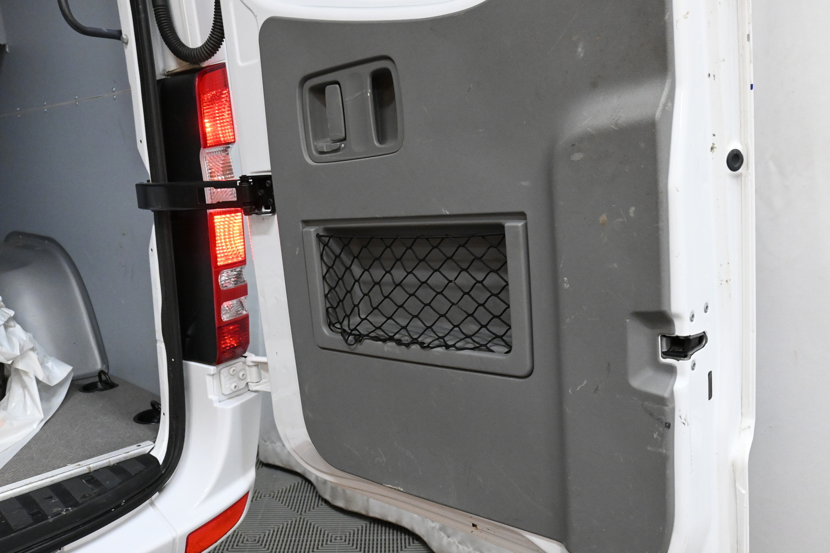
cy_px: 276
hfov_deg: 63.2
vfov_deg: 44.6
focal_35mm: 29
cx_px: 415
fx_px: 674
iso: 4000
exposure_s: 1/200
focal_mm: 19.5
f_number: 4.5
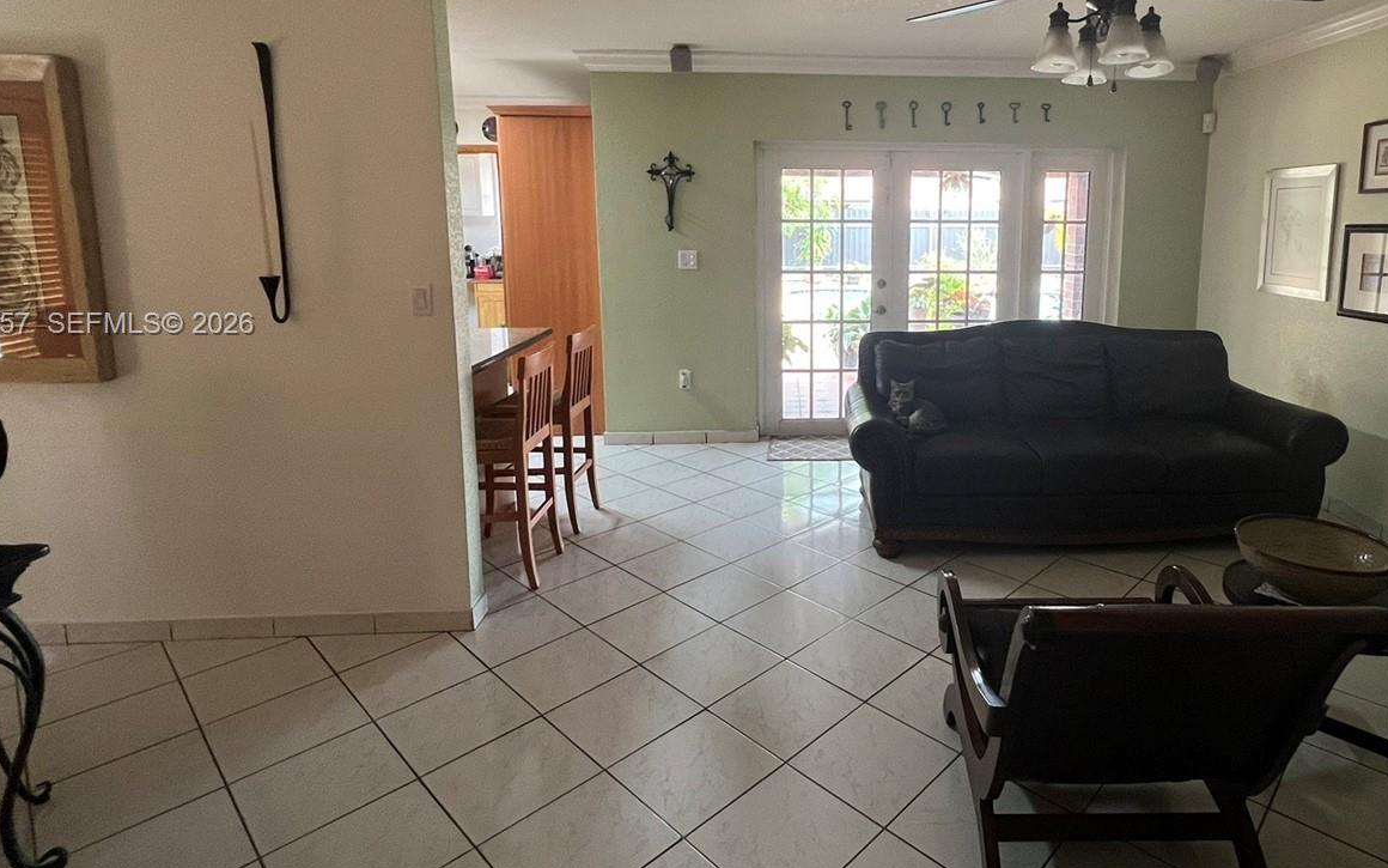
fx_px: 719
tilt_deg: -9.1
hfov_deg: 86.8
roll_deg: +0.2
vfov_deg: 61.4
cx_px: 839
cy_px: 326
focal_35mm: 19
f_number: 1.8
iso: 250
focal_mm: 1.57
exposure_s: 1/60
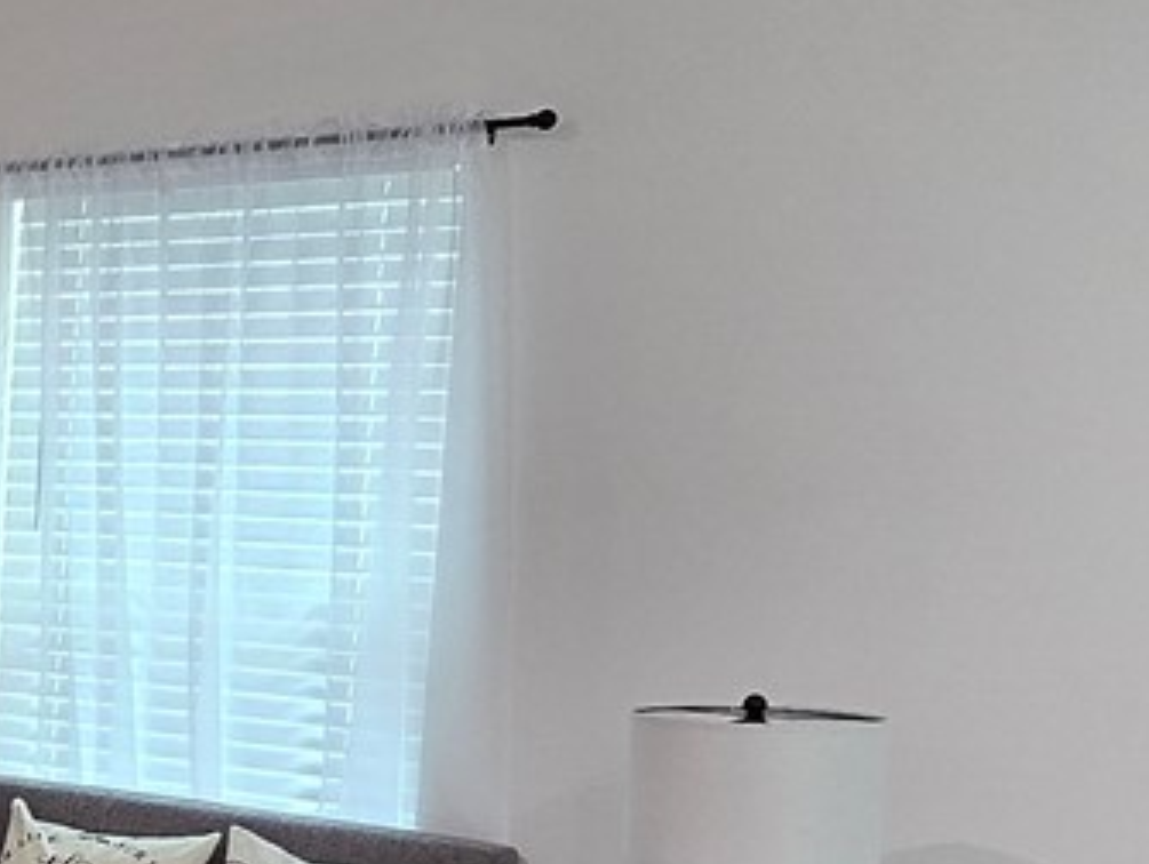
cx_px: -480
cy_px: 758
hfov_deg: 25.2
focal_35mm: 62
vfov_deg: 23.2
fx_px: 2060
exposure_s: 1/60
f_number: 2.2
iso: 200
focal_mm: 2.2
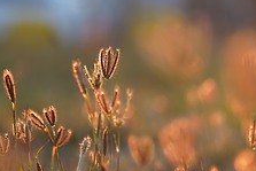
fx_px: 2298
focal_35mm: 323
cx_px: 335
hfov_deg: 6.3
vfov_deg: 4.2
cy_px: 210
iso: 160
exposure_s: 1/250
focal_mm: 100
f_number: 2.8
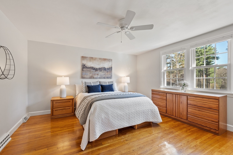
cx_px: 116
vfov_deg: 77.3
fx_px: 97
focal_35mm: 15
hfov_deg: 100.4
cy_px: 78
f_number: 7.1
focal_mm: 10
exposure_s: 1/3
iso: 400
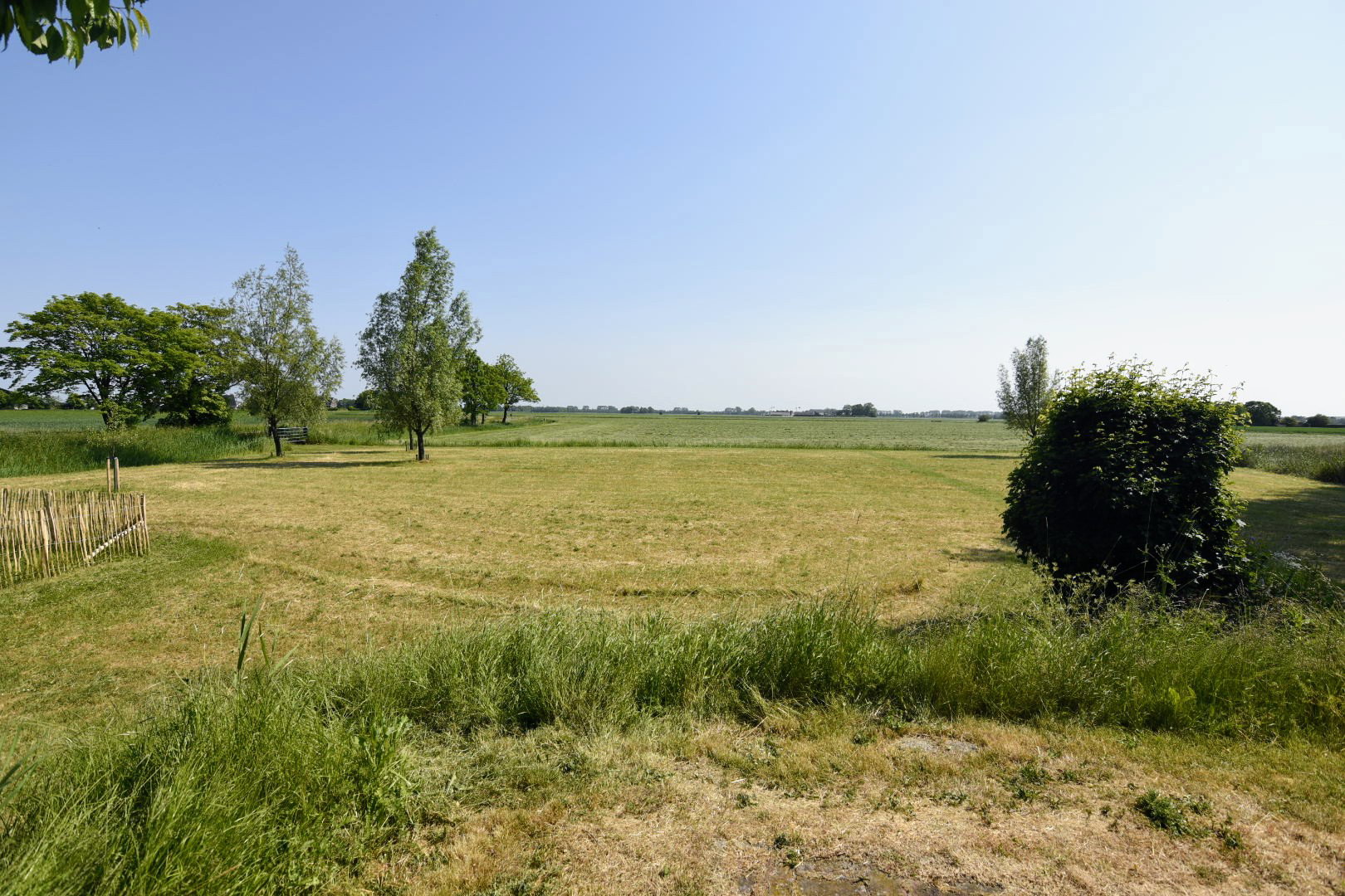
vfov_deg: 72.1
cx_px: 672
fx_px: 616
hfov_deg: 95.0
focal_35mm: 16
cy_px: 448
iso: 125
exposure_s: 1/1250
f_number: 4.5
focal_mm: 11
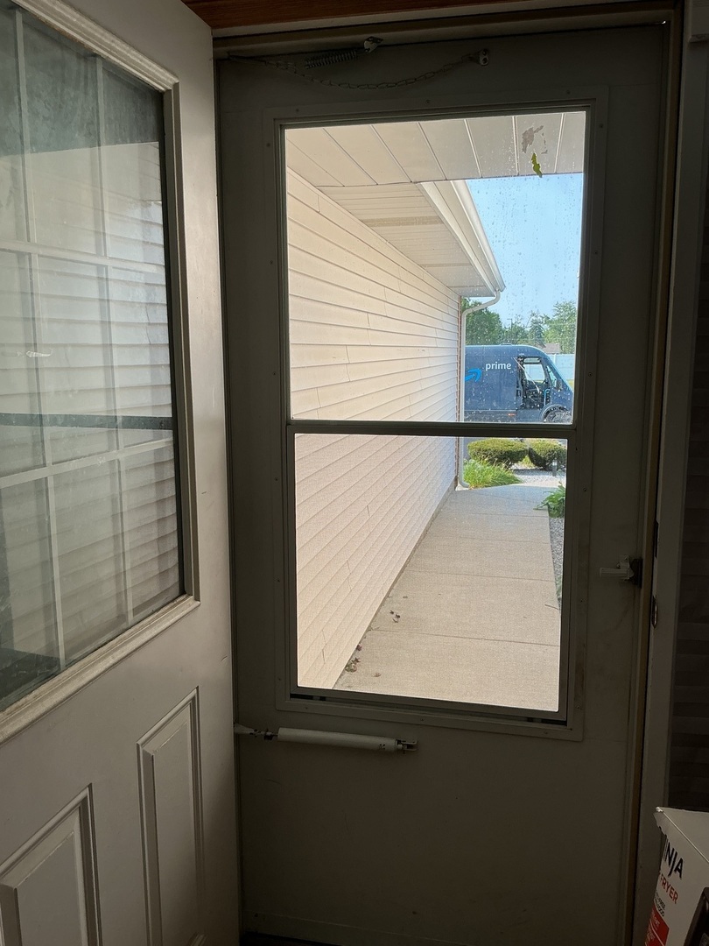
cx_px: 354
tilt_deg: -9.2
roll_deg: +0.7
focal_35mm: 29
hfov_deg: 48.2
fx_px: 792
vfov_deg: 61.7
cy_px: 473
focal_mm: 3
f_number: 1.8
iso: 25
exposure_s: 1/247
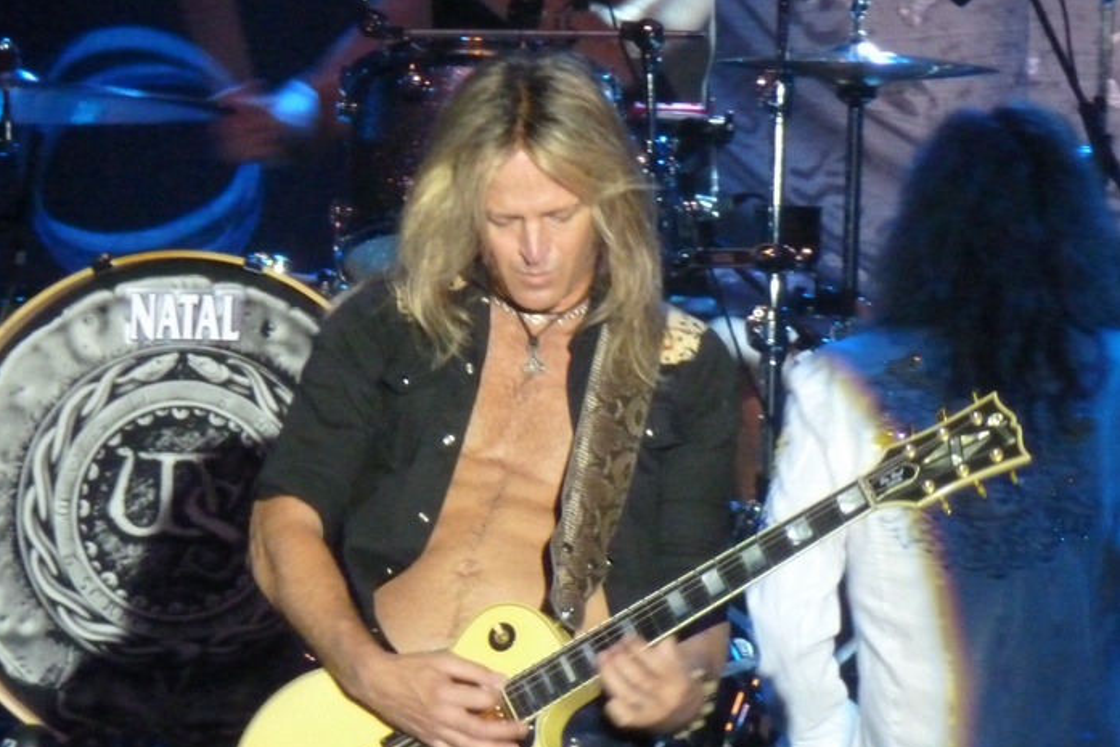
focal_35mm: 608
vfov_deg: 2.3
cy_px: 382
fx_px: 18918
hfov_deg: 3.4
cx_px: 559
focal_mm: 68.8
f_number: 5.9
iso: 800
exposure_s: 1/30
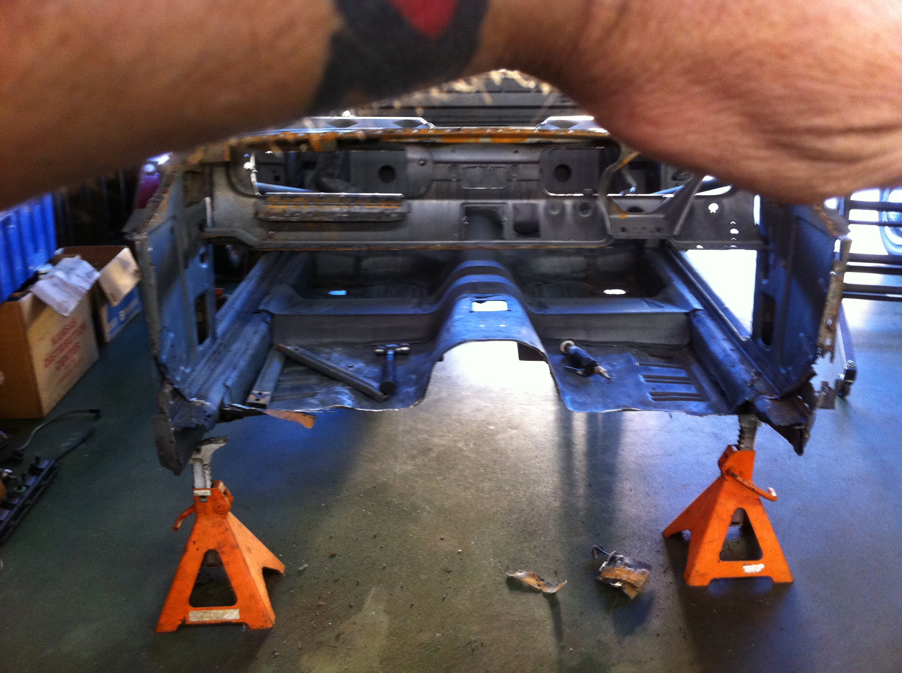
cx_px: 451
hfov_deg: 52.7
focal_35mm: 35
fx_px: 911
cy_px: 336
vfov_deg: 40.6
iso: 200
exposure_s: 1/15
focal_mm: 3.85
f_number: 2.8
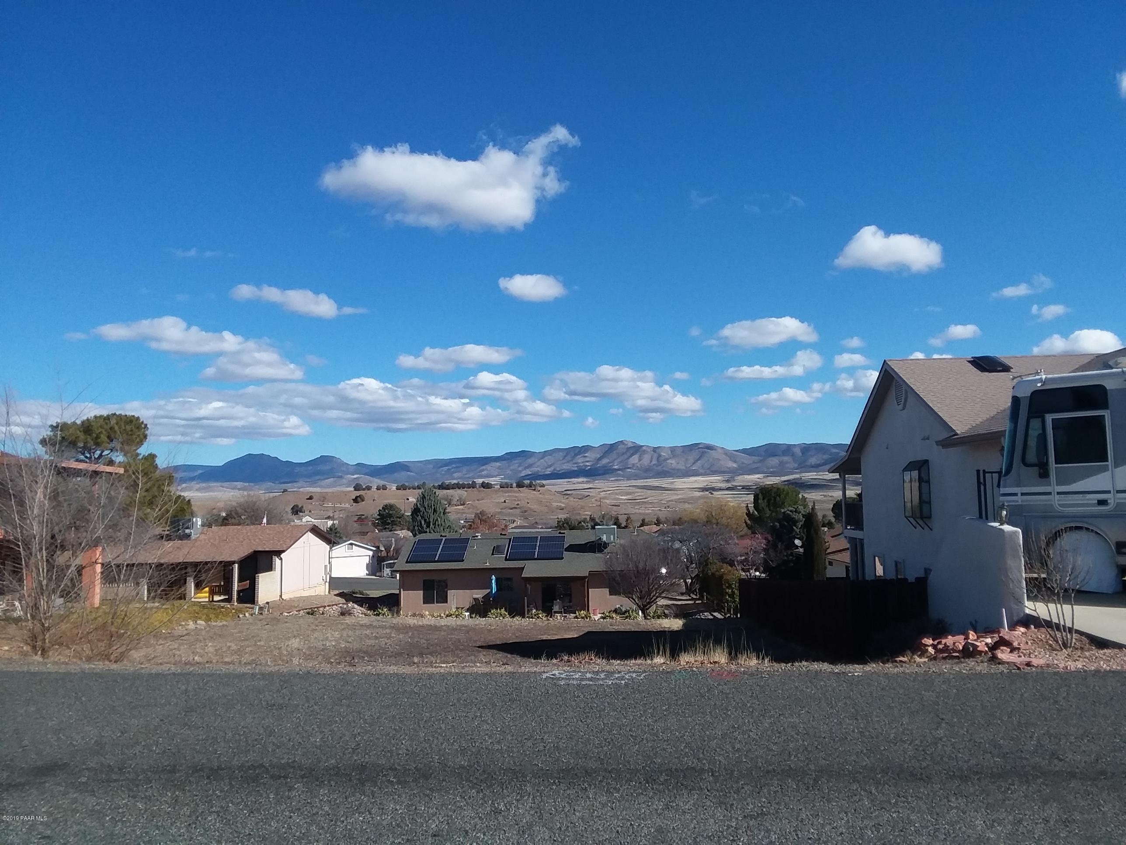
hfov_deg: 61.7
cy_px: 422
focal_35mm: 29
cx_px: 563
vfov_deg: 48.2
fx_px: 943
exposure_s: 1/1884
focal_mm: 2.47
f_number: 1.9
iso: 40
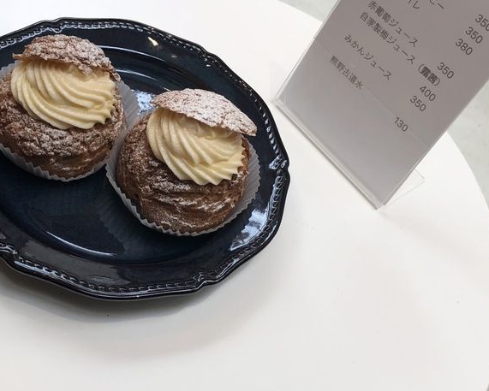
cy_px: 152
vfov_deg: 38.0
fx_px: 565
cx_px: 221
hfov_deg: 46.8
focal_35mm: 39
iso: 20
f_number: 1.8
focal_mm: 4
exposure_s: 1/267
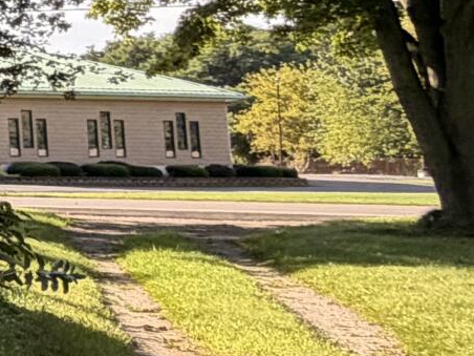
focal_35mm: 93
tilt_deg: +7.6
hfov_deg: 12.3
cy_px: 0
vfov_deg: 15.6
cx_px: -862
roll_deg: -0.2
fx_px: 1273
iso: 40
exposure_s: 1/502
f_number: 2.2
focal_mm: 2.22
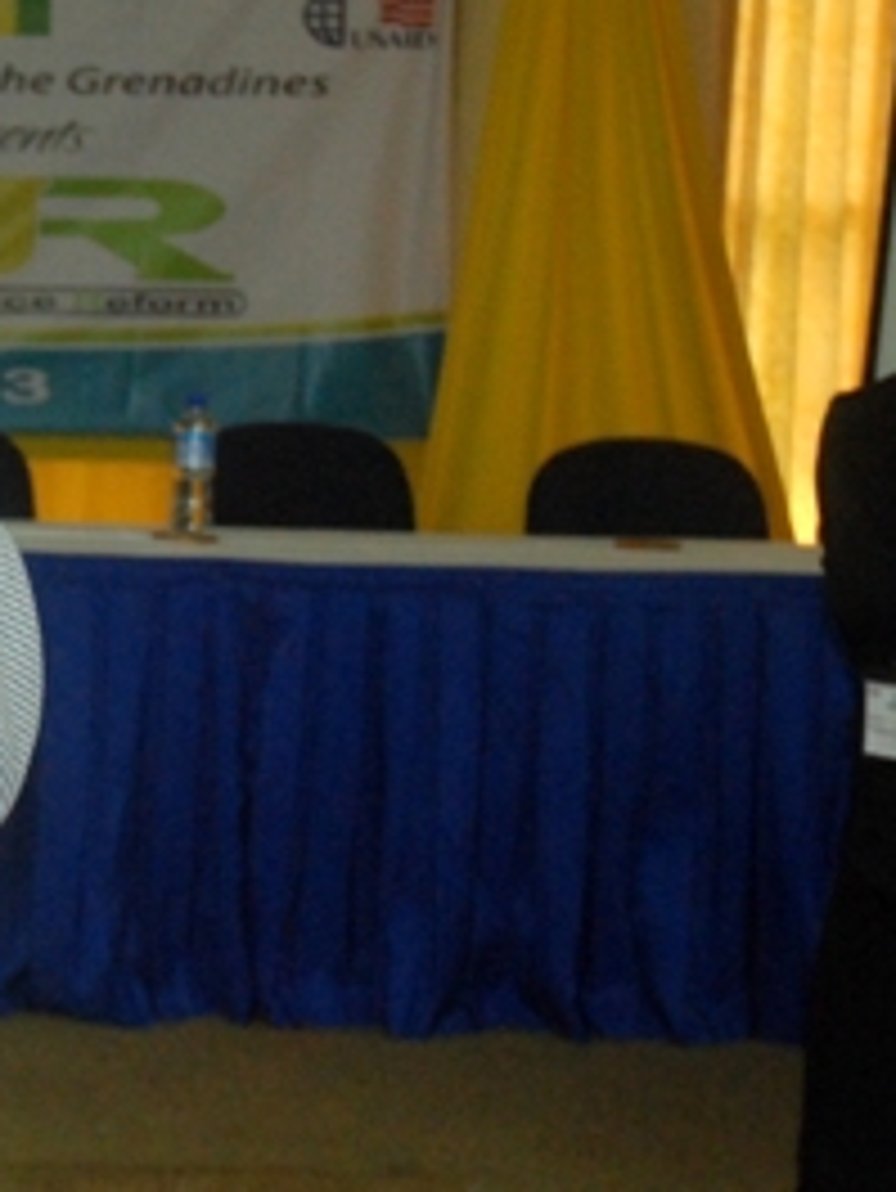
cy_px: 603
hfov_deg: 14.6
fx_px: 3247
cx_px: -446
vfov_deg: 20.8
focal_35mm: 94
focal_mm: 27
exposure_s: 1/60
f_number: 5.6
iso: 1250
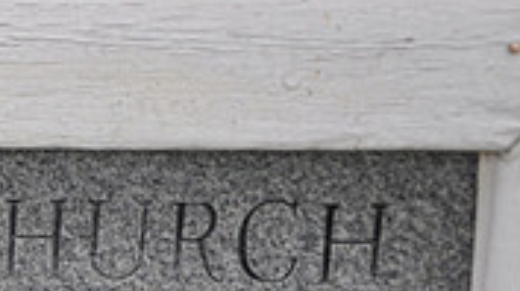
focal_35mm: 232
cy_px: 481
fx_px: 3191
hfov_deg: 9.0
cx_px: -308
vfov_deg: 5.2
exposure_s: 1/125
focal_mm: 45
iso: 400
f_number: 5.6
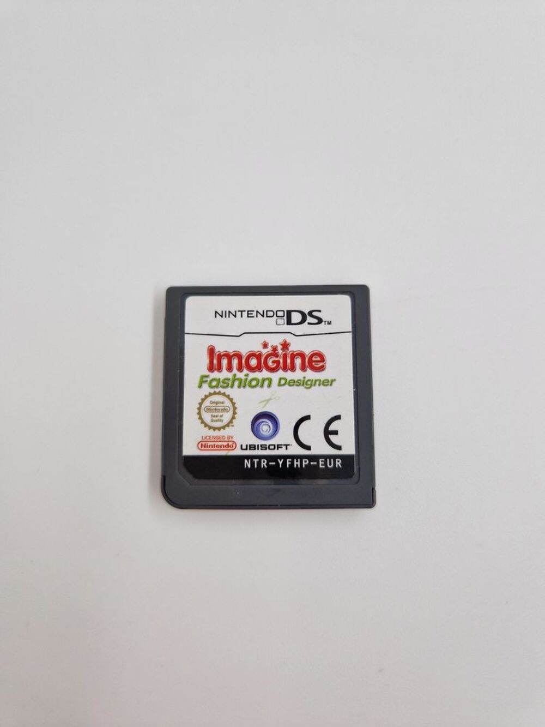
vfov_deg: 73.9
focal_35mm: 23
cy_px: 364
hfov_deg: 58.9
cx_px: 272
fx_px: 483
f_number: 1.8
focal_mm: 5.4
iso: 50
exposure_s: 1/59
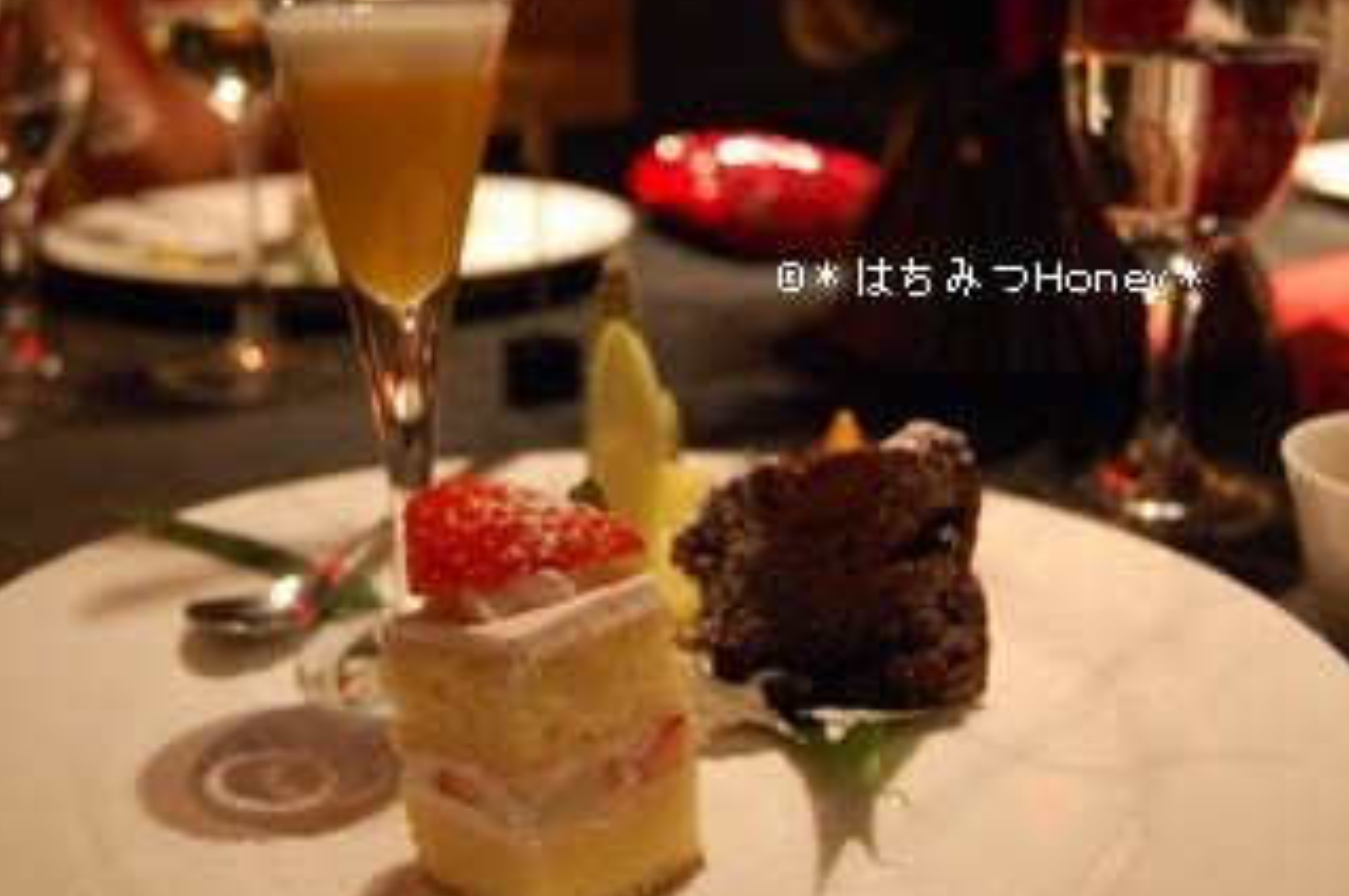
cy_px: 440
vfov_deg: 28.6
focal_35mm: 47
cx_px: 543
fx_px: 1759
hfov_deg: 41.8
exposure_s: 1/5
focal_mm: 26
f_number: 4
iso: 1600
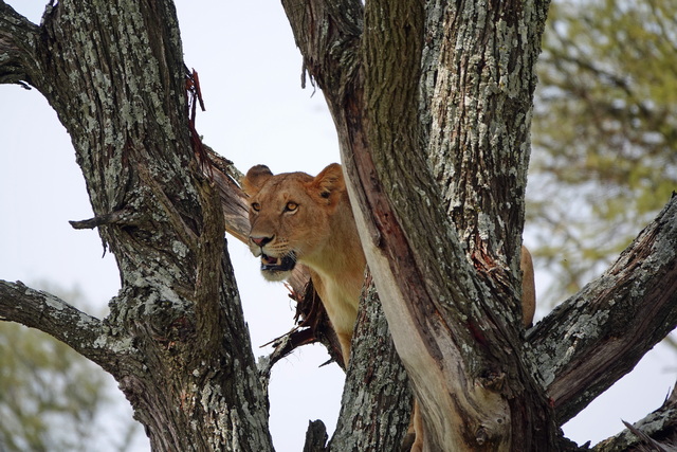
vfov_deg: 2.3
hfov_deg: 3.4
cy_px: 226
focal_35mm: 600
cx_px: 338
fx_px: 11285
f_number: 4
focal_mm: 220
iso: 100
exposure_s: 1/320
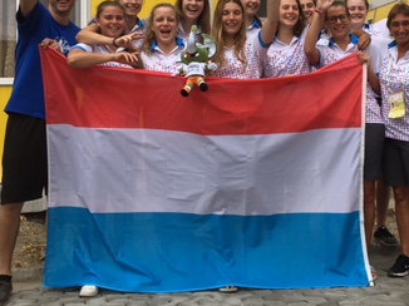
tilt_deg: +1.3
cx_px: 262
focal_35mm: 57
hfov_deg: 33.6
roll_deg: +1.0
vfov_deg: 25.3
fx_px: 673
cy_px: 79
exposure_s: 1/1131
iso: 25
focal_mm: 4.15
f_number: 2.2
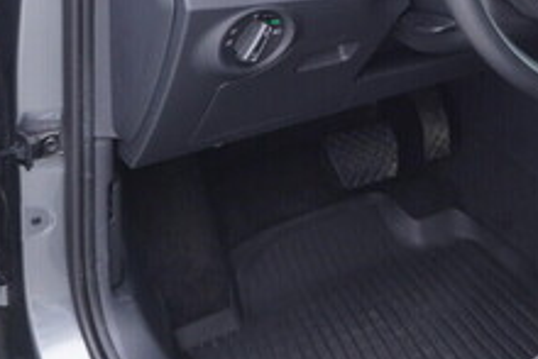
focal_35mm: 90
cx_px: 443
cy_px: 33
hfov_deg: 22.3
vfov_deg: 15.0
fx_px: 1346
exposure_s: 1/40
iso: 200
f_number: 2.8
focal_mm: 24
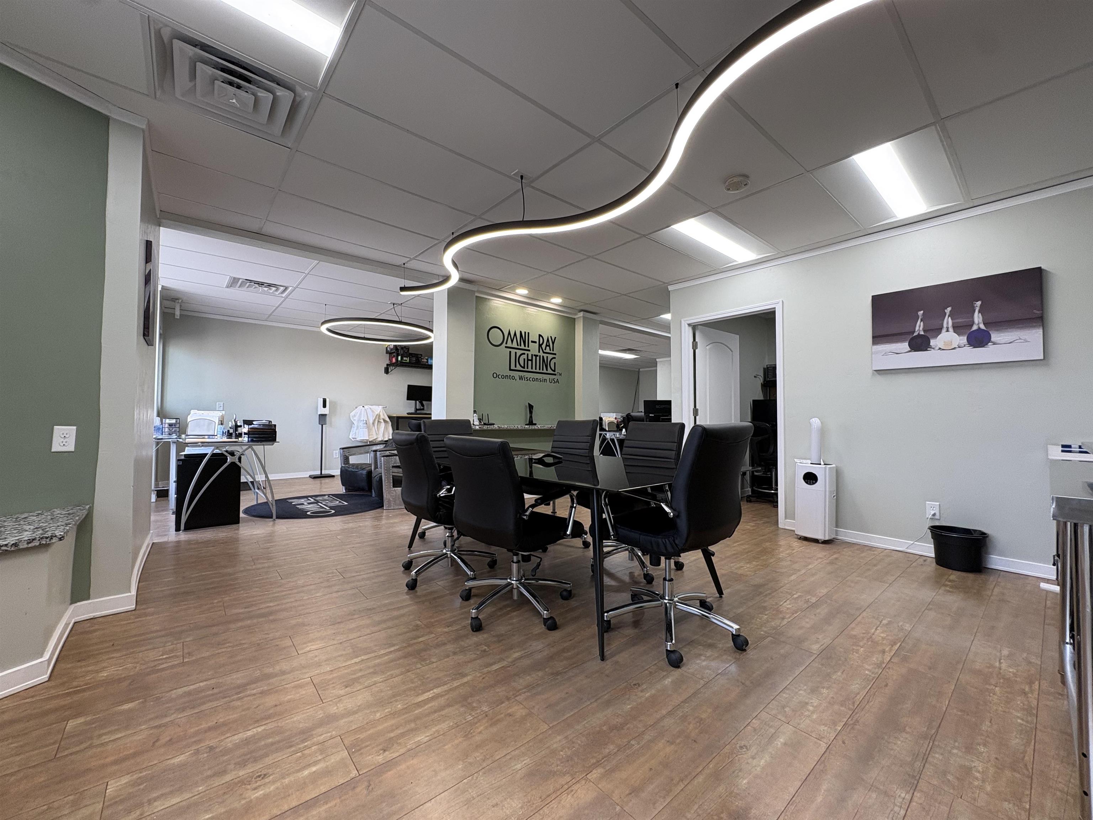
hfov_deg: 102.1
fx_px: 442
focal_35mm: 14
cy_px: 410
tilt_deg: +1.5
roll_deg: +0.3
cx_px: 546
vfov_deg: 85.7
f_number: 2.2
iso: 125
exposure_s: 1/120
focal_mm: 2.22
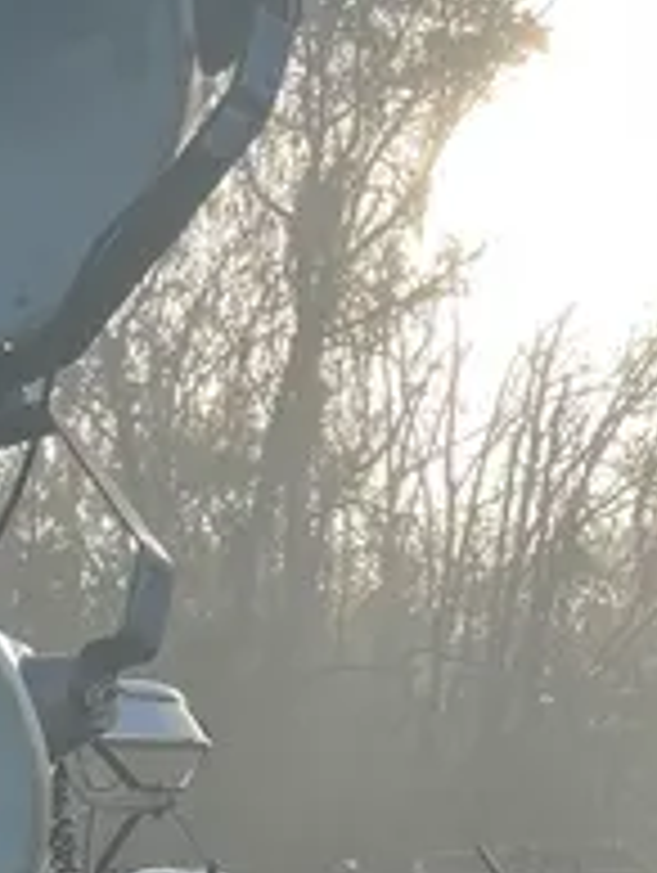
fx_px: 2475
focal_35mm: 98
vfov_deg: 17.7
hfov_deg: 13.9
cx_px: -405
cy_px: 1357
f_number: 1.6
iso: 50
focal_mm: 5.1
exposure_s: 1/1252
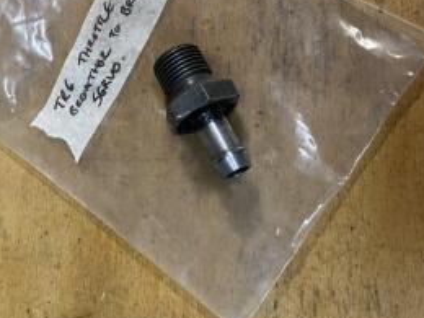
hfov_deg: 43.3
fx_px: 527
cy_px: 117
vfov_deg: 33.4
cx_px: 142
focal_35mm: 43
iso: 80
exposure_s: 1/50
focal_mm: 3.99
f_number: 1.8
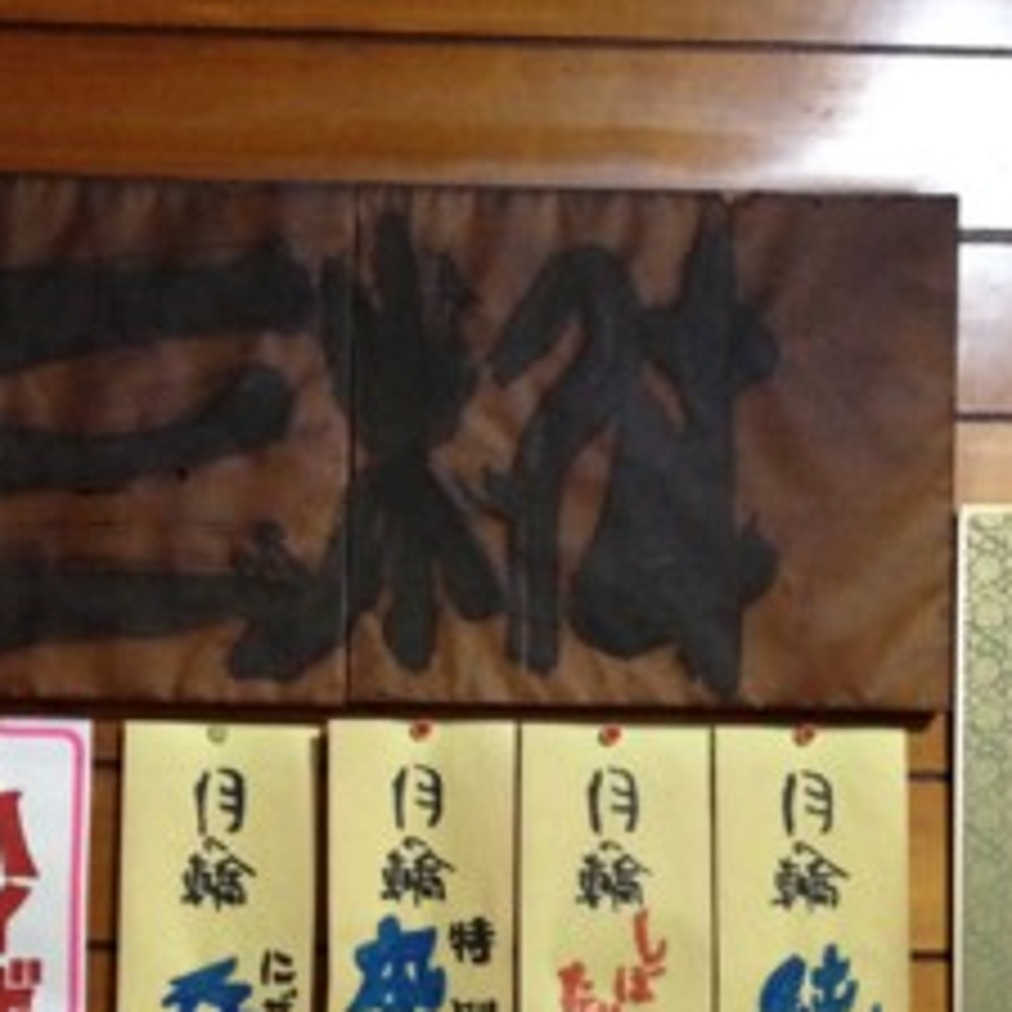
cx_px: 382
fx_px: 2051
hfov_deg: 27.6
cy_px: 724
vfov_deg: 27.4
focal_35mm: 62
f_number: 2.4
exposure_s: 1/15
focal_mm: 4.28
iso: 640
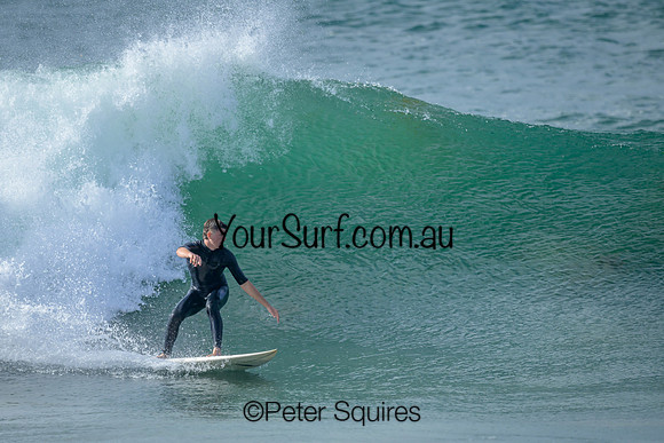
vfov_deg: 1.6
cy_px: 214
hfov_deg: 2.3
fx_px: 16226
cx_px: 320
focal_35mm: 880
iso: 320
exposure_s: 1/2000
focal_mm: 800
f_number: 6.3
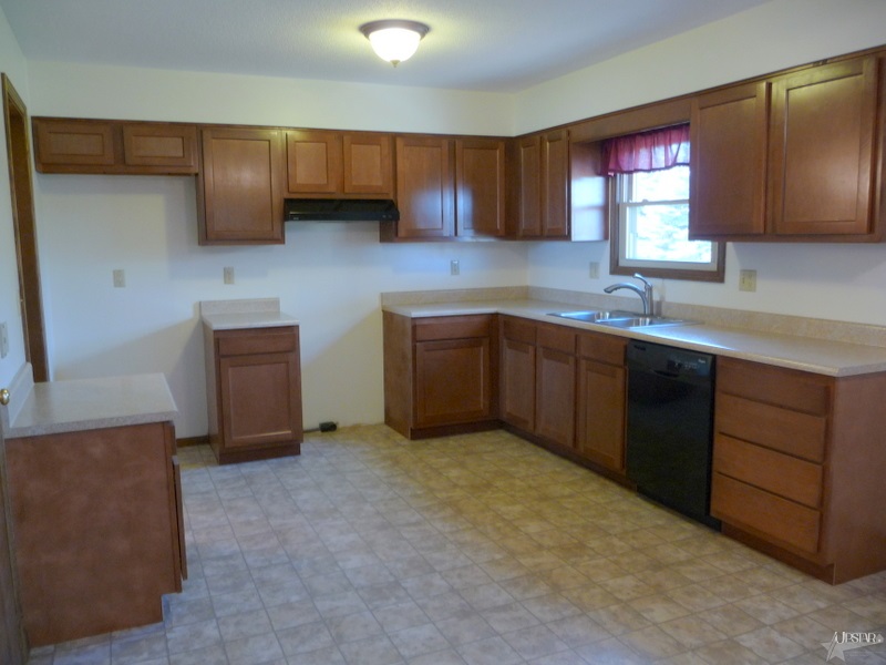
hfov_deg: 63.4
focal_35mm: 28
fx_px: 717
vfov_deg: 49.7
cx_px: 443
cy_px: 332
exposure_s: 1/8
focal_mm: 4.7
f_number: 3.3
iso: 100
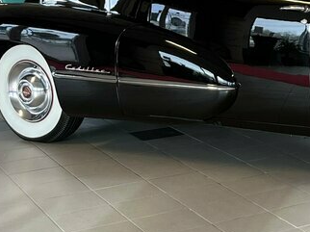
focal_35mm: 97
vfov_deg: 15.1
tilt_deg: -8.1
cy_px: 46
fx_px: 868
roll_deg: +0.7
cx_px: 412
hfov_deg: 18.7
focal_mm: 5.1
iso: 125
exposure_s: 1/100
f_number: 1.6
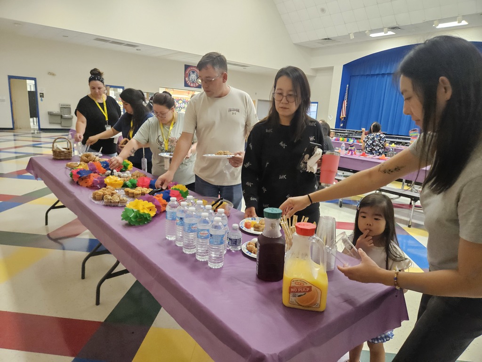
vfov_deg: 58.9
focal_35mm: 23
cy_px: 181
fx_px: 320
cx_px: 241
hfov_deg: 73.9
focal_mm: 5.4
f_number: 1.8
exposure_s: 1/120
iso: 1000
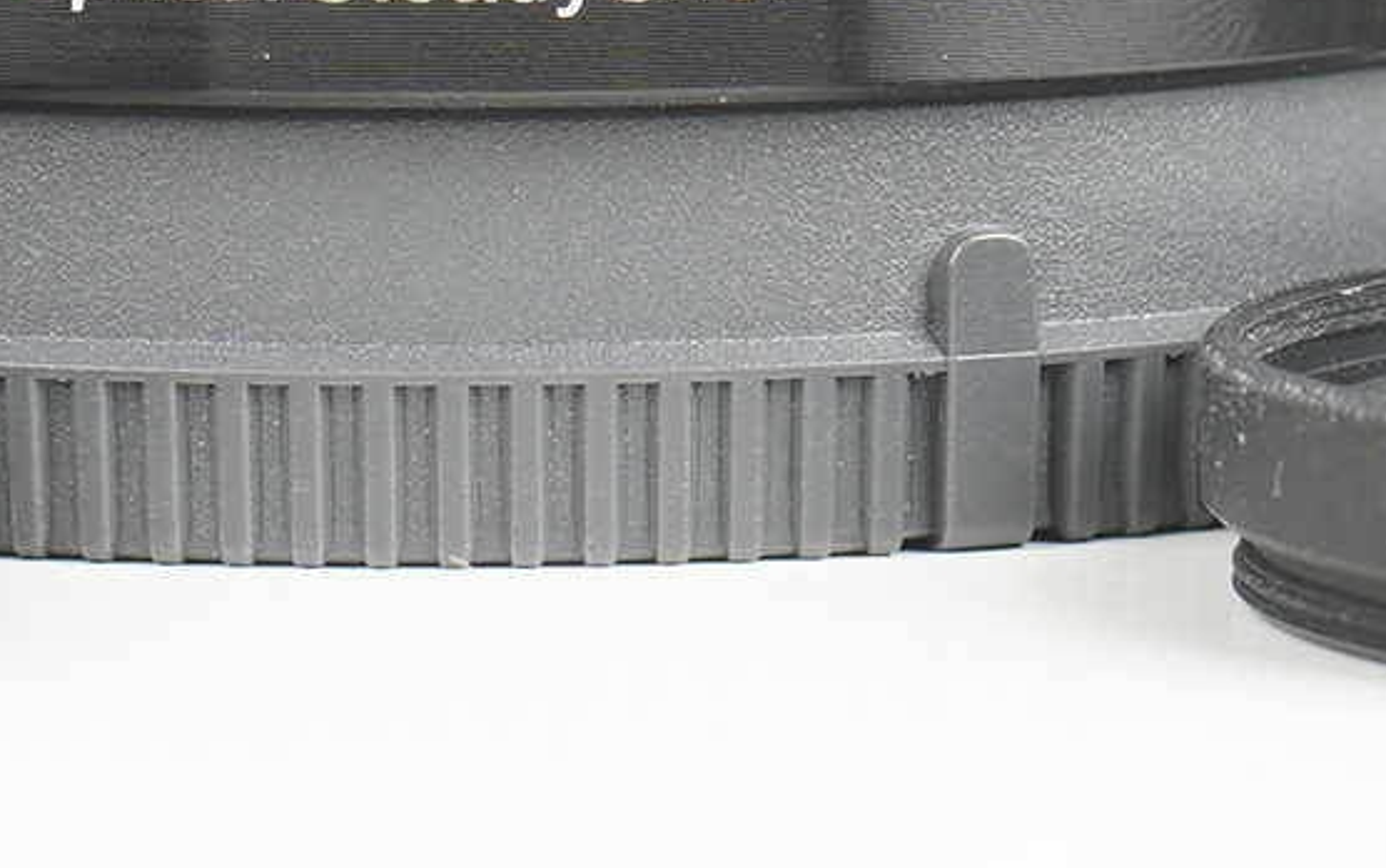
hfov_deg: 6.9
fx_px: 11450
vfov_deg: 4.3
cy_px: 162
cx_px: 528
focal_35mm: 303
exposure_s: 1/200
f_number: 11
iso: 200
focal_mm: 55
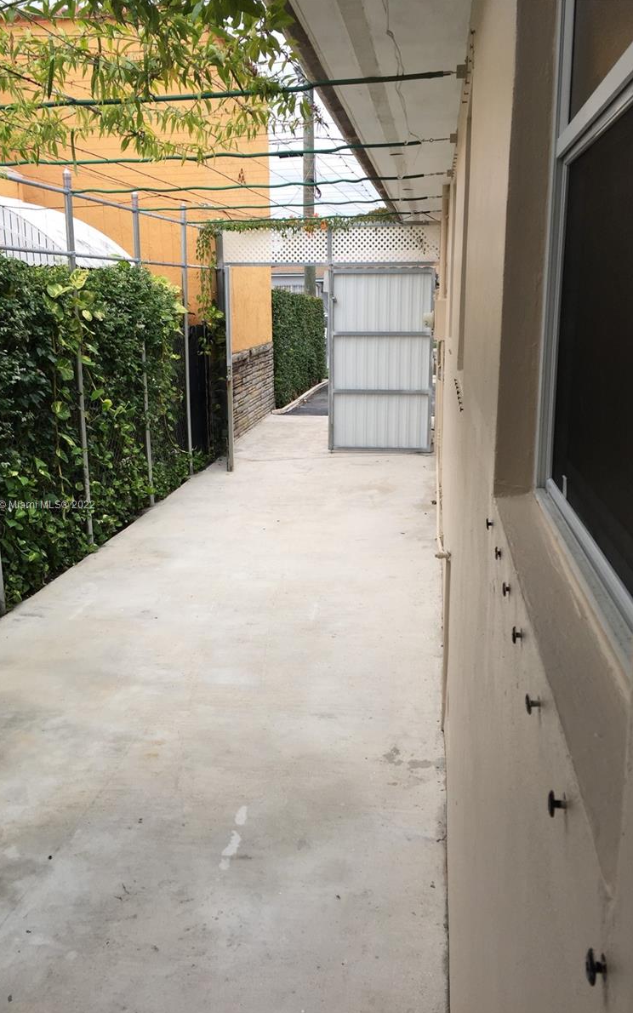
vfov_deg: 61.2
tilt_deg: -13.0
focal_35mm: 31
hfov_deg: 40.6
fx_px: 855
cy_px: 506
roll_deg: +0.3
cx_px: 322
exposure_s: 1/60
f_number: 2.2
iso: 32
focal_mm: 4.15
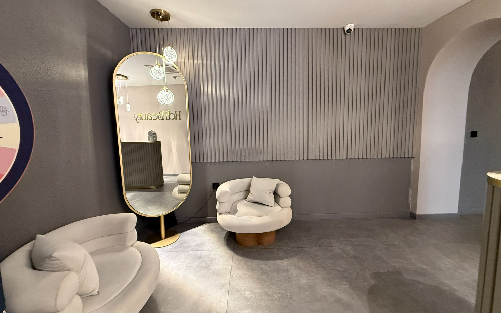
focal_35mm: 15
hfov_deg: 101.5
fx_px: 205
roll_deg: +0.5
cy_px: 148
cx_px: 252
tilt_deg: -5.3
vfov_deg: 74.7
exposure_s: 1/50
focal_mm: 2.22
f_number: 2.2
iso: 640
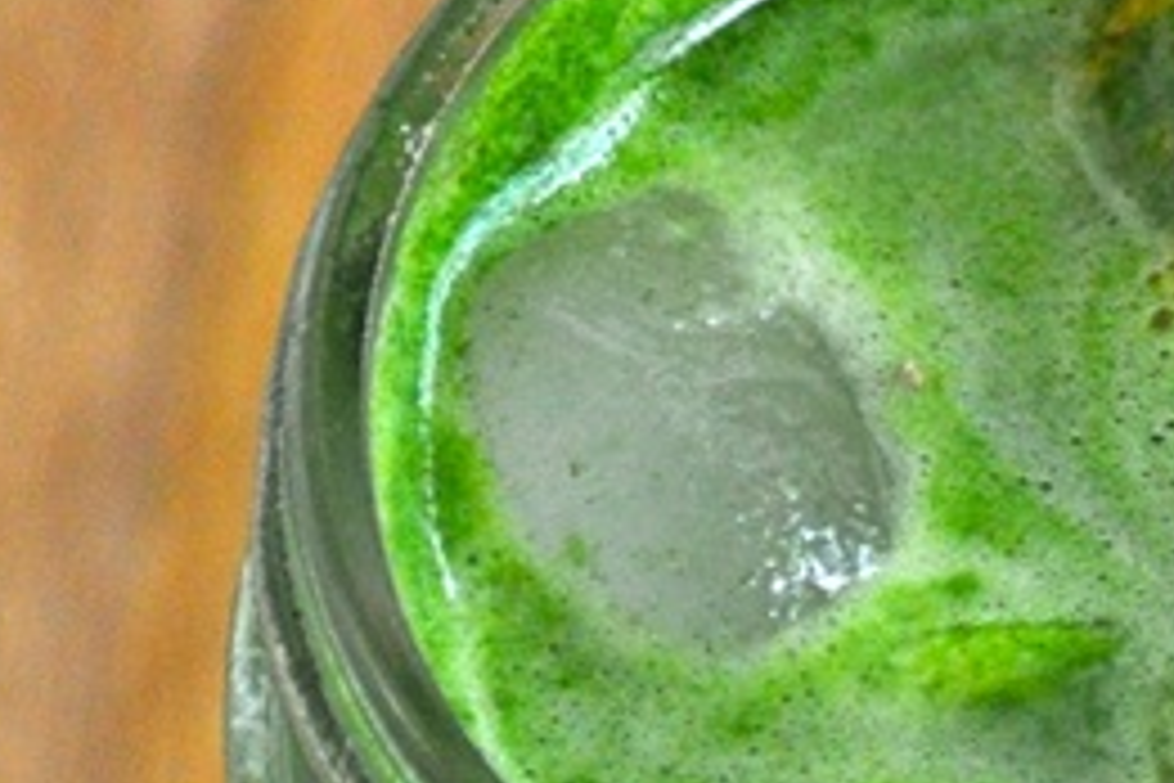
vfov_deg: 3.3
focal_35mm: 414
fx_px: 13500
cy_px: 1242
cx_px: 1673
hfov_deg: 4.9
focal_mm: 80
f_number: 4.2
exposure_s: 1/60
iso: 640
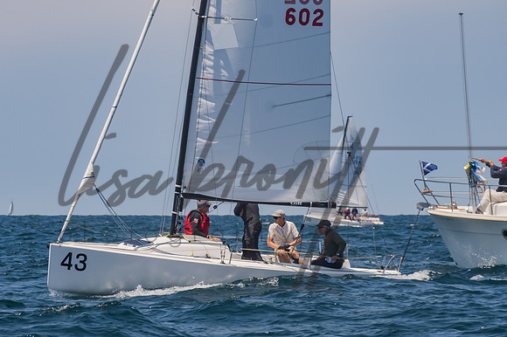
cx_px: 243
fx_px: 5825
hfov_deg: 5.0
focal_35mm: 414
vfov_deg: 3.3
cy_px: 172
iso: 640
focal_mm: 260
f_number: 14
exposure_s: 1/1000
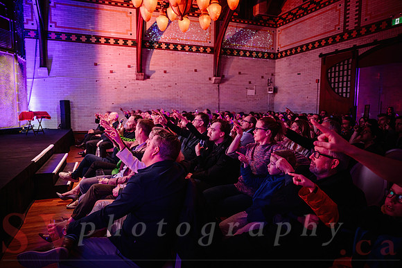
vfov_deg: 53.2
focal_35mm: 24
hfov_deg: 73.7
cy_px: 134
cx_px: 201
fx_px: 268
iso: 1600
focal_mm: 24
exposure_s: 1/60
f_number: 2.8
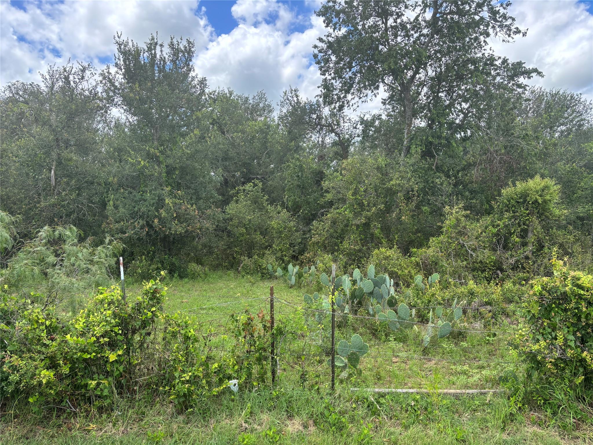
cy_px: 222
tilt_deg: -4.1
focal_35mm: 26
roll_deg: +0.7
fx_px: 445
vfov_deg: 53.1
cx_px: 296
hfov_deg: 67.3
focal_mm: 5.96
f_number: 1.6
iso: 50
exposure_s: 1/758
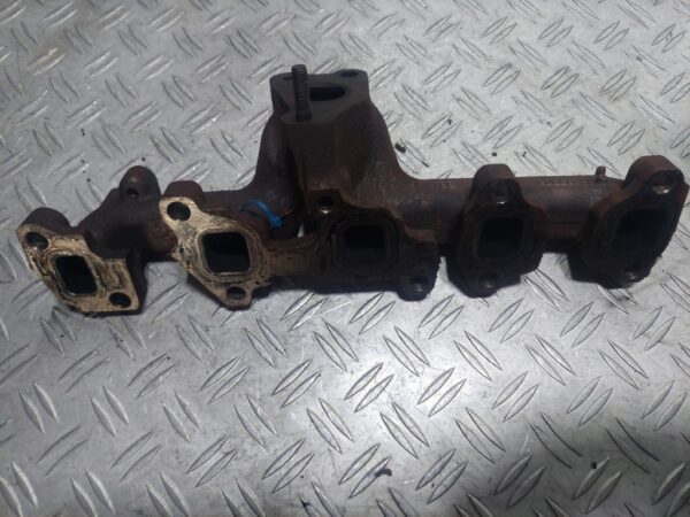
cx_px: 345
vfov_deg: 54.9
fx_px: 498
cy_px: 258
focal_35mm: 25
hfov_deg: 69.4
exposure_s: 1/100
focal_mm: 5.23
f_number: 1.8
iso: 125
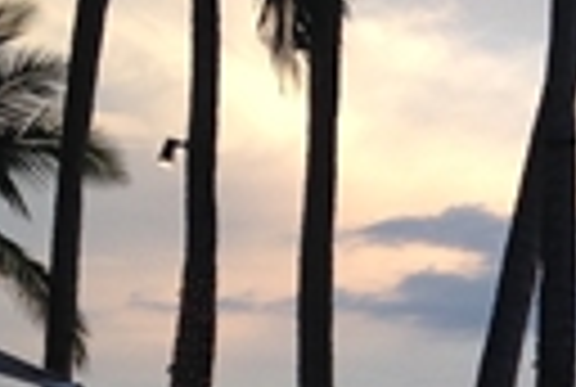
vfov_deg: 7.3
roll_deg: +0.2
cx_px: 796
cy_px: 493
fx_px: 2999
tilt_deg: +2.1
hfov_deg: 10.7
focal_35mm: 187
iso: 50
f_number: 2.4
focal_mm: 4.12
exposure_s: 1/145
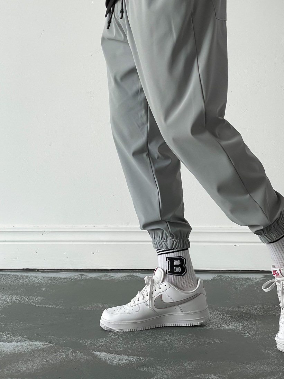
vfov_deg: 25.4
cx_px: 174
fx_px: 832
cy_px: 105
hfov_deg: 19.4
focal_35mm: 76
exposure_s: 1/120
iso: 64
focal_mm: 6
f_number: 2
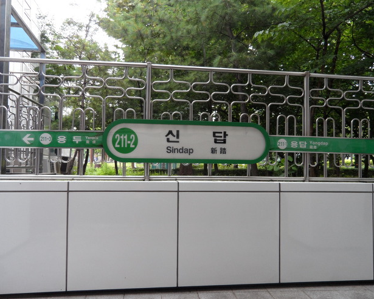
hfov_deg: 66.0
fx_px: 288
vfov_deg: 54.9
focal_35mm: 26
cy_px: 154
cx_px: 176
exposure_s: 1/90
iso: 100
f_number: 2.9
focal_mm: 4.1
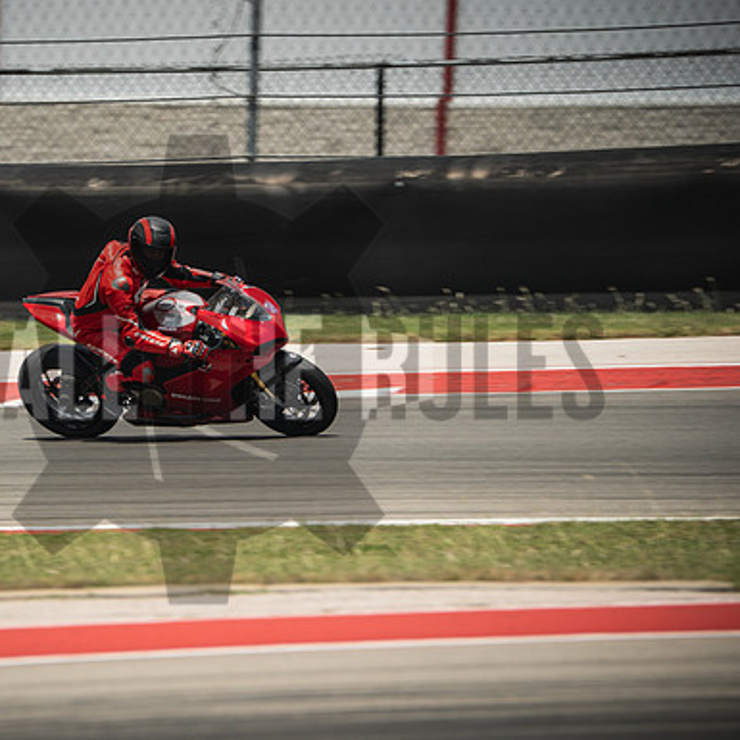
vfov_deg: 2.3
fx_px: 18599
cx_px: 198
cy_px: 370
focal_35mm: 769
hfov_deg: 2.3
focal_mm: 400
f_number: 6.4
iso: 160
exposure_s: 1/400
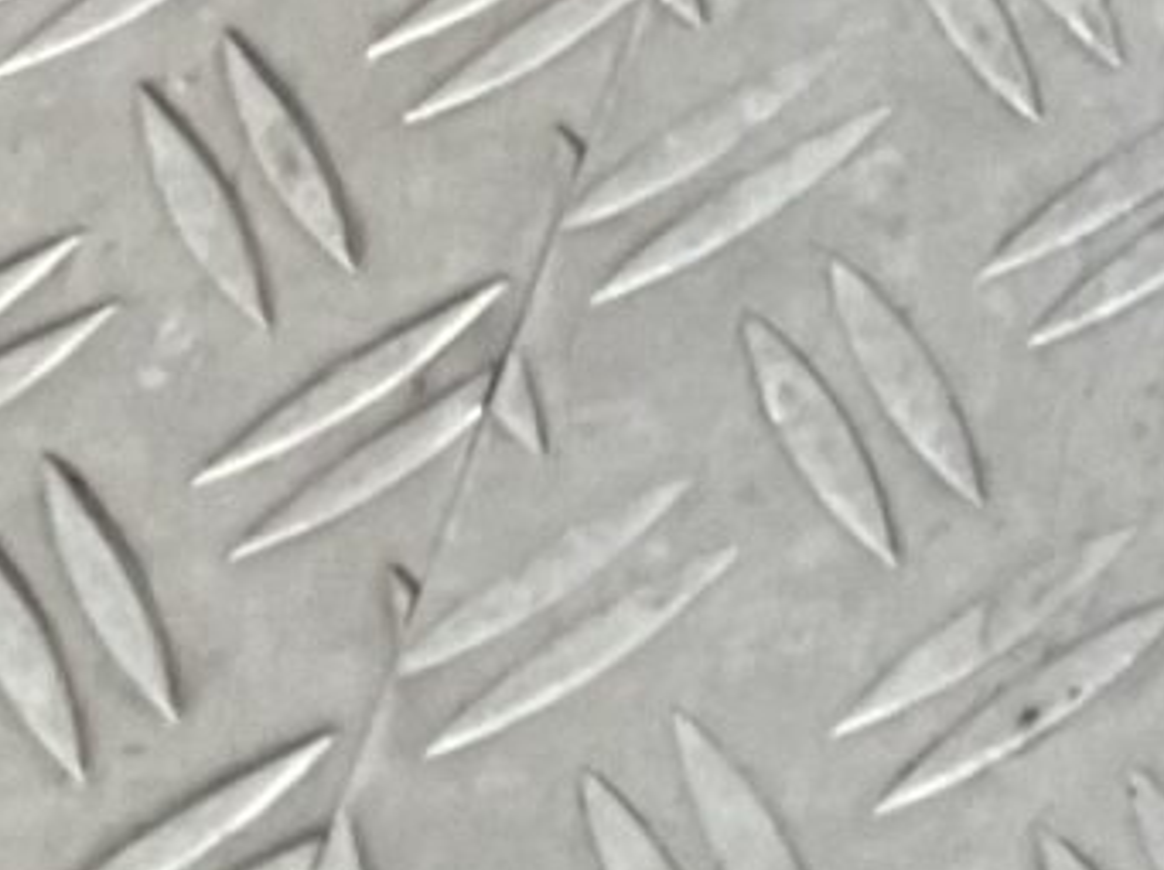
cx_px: 2229
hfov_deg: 8.7
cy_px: -2194
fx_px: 7323
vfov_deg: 6.0
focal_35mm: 218
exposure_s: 1/60
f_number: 1.8
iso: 80
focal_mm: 3
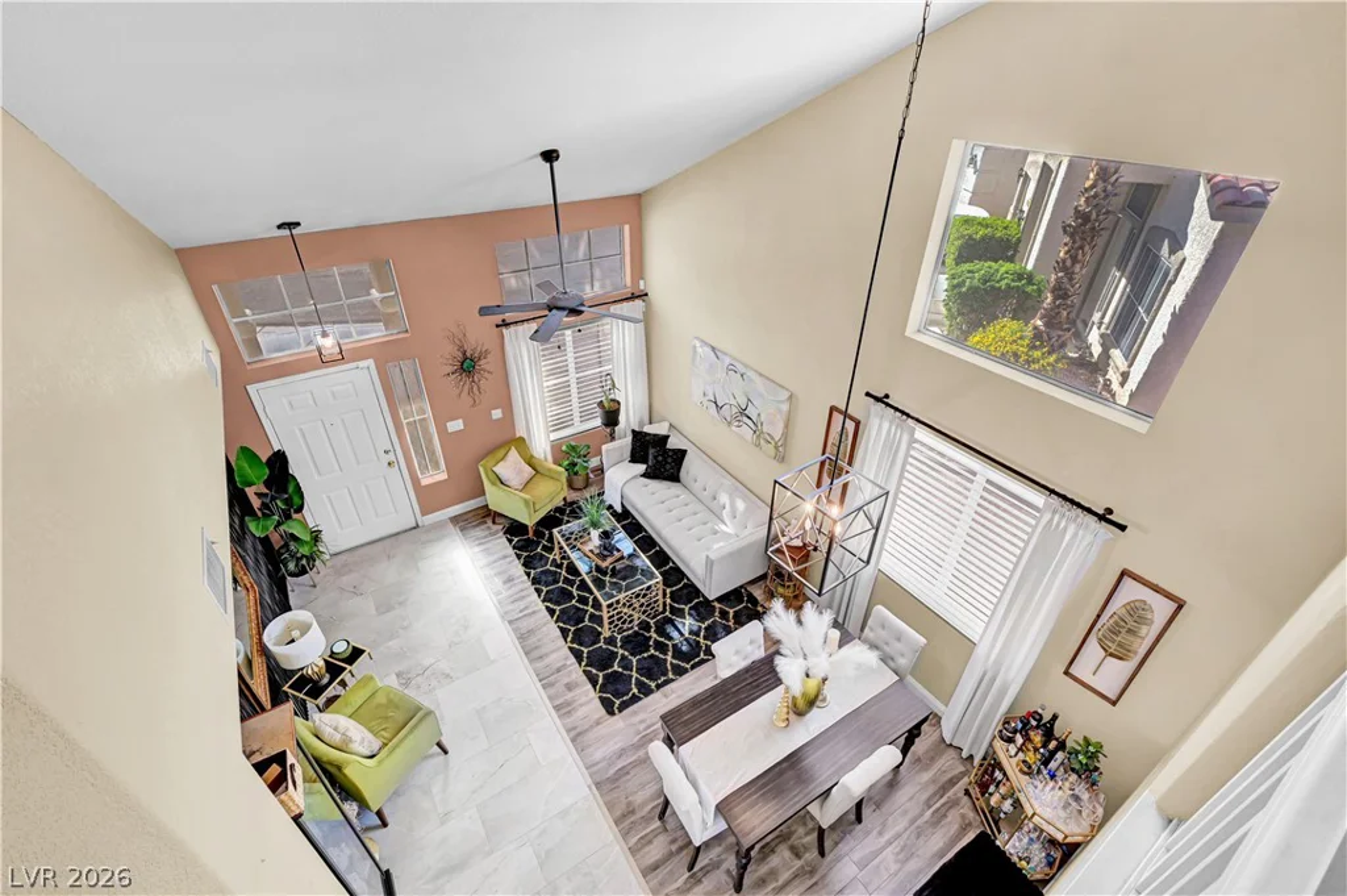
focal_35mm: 16
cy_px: 448
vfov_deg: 75.4
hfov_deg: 98.6
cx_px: 674
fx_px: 579
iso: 800
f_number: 8
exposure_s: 1/50
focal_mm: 15.5
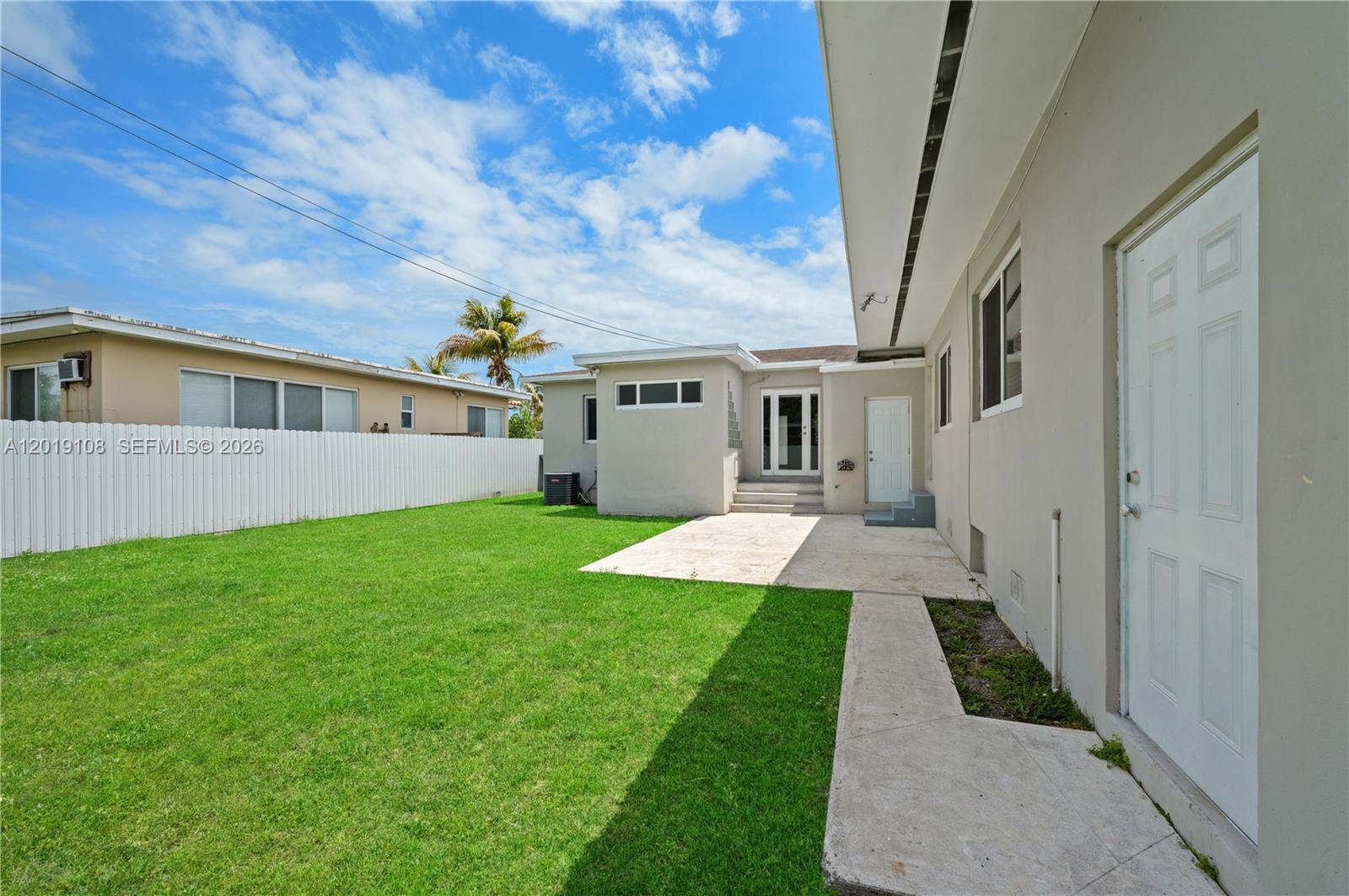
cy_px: 448
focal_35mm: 14
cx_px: 674
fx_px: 524
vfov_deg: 81.1
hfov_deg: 104.3
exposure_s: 1/500
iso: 200
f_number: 11
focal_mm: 14
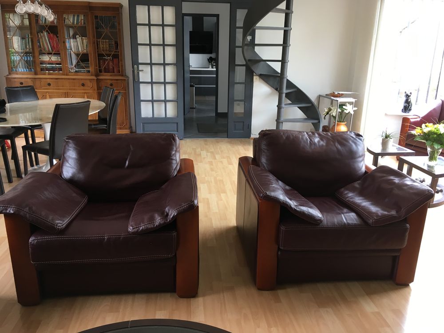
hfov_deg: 61.7
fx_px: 372
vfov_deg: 48.2
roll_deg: -0.1
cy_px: 166
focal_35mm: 29
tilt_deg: -18.9
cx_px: 222
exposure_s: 1/33
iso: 80
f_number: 2.2
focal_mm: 4.15
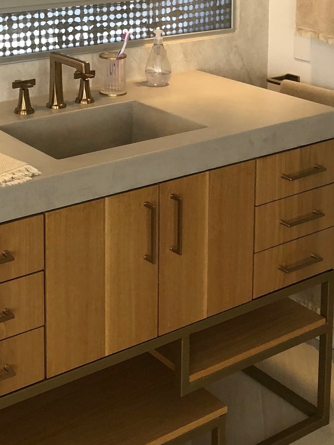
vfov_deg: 29.0
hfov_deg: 23.1
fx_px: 797
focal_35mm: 62
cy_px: -11
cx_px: 39
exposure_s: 1/30
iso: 32
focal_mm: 4
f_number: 1.8
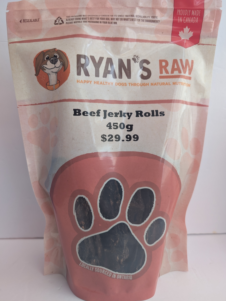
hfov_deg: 56.9
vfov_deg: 71.5
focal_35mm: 24
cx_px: 113
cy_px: 150
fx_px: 208
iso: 53
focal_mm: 6.9
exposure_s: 1/27.8
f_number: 1.68
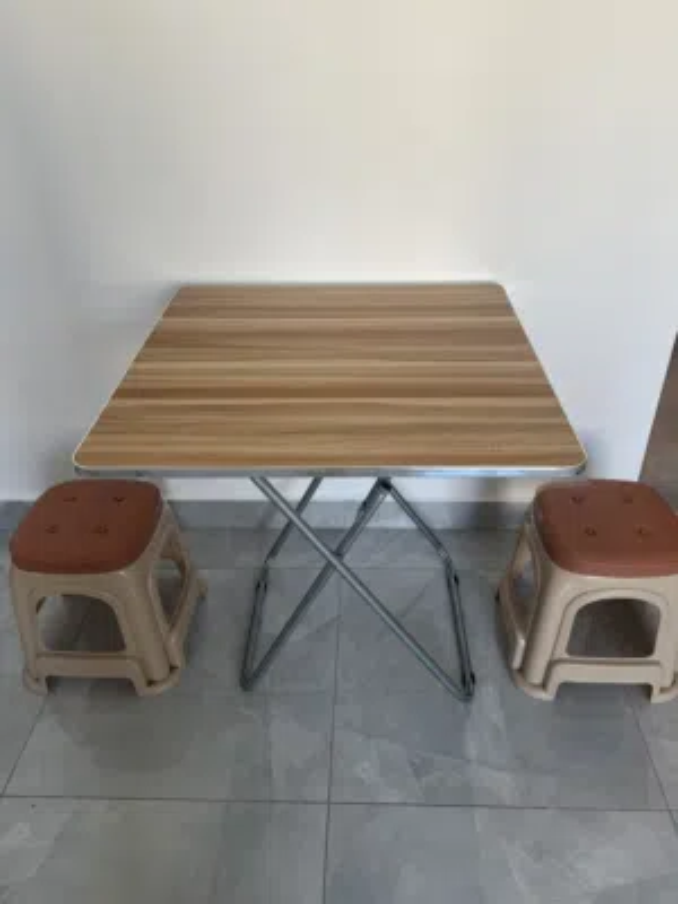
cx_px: 339
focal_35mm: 26
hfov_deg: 53.1
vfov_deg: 67.3
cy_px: 452
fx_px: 679
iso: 80
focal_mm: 5.7
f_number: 1.5
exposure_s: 1/121
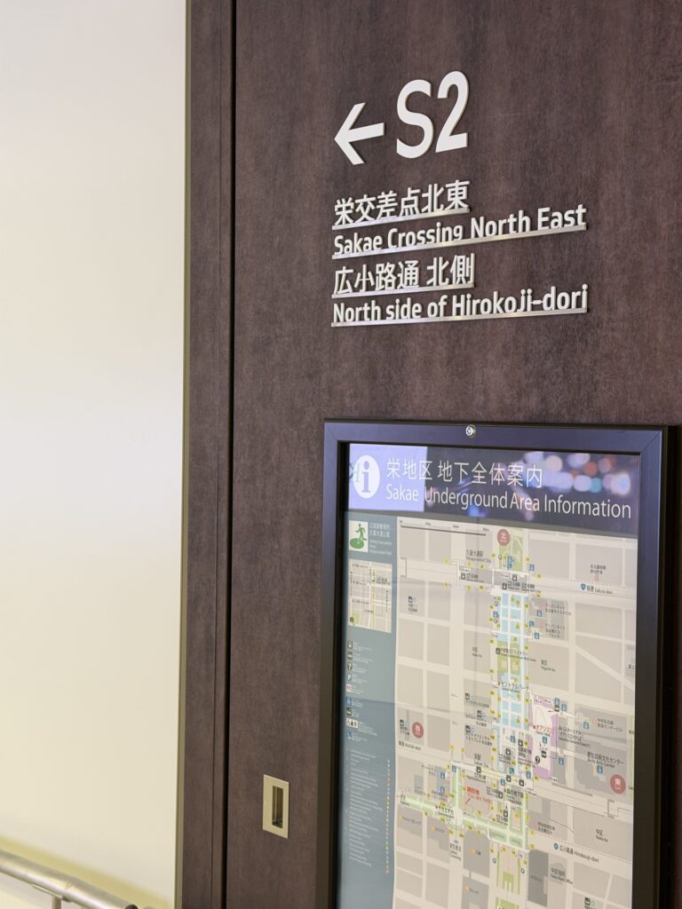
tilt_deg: -1.5
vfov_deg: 39.7
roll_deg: +0.1
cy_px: 454
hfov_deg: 30.3
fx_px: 1261
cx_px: 341
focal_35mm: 48
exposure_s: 1/60
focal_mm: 6.76
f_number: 1.78
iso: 200
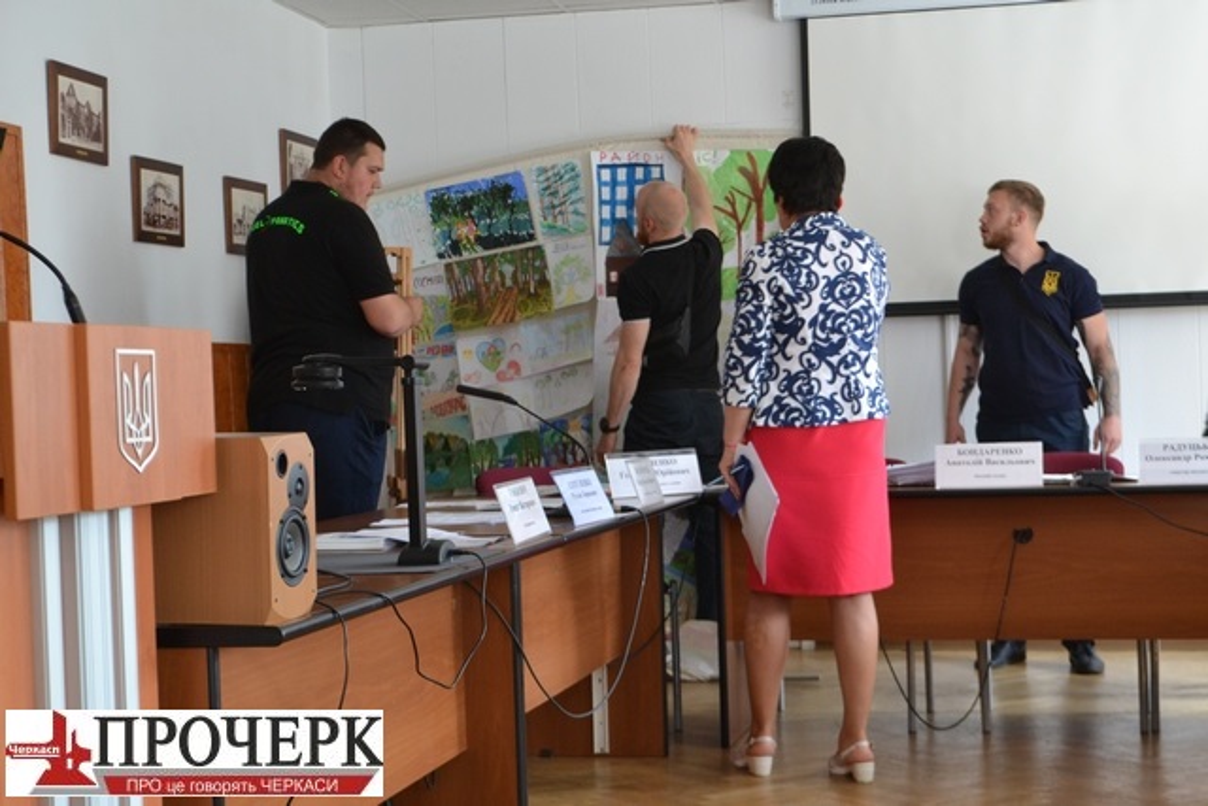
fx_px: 2014
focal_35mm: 60
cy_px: 403
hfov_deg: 33.4
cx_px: 604
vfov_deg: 22.6
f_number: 5.3
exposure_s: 1/60
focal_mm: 40
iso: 900
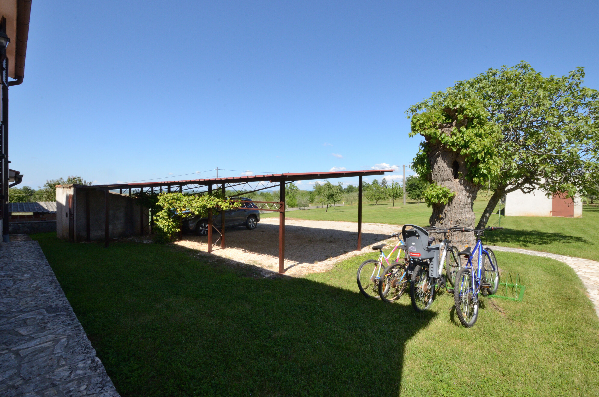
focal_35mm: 15
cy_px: 198
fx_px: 249
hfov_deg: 100.5
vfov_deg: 77.1
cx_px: 300
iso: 640
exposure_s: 1/200
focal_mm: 10
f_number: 16
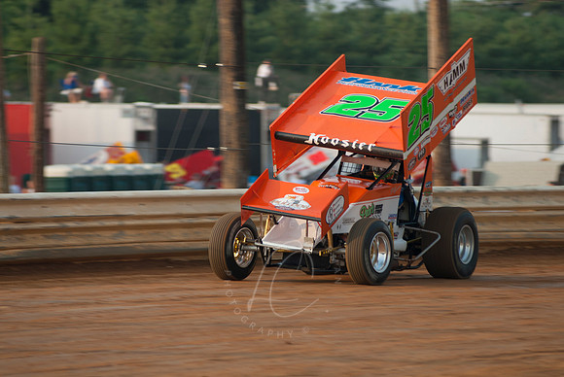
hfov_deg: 6.9
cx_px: 282
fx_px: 4705
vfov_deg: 4.6
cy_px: 188
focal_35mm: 300
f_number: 3.5
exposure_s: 1/400
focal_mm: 200
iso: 100
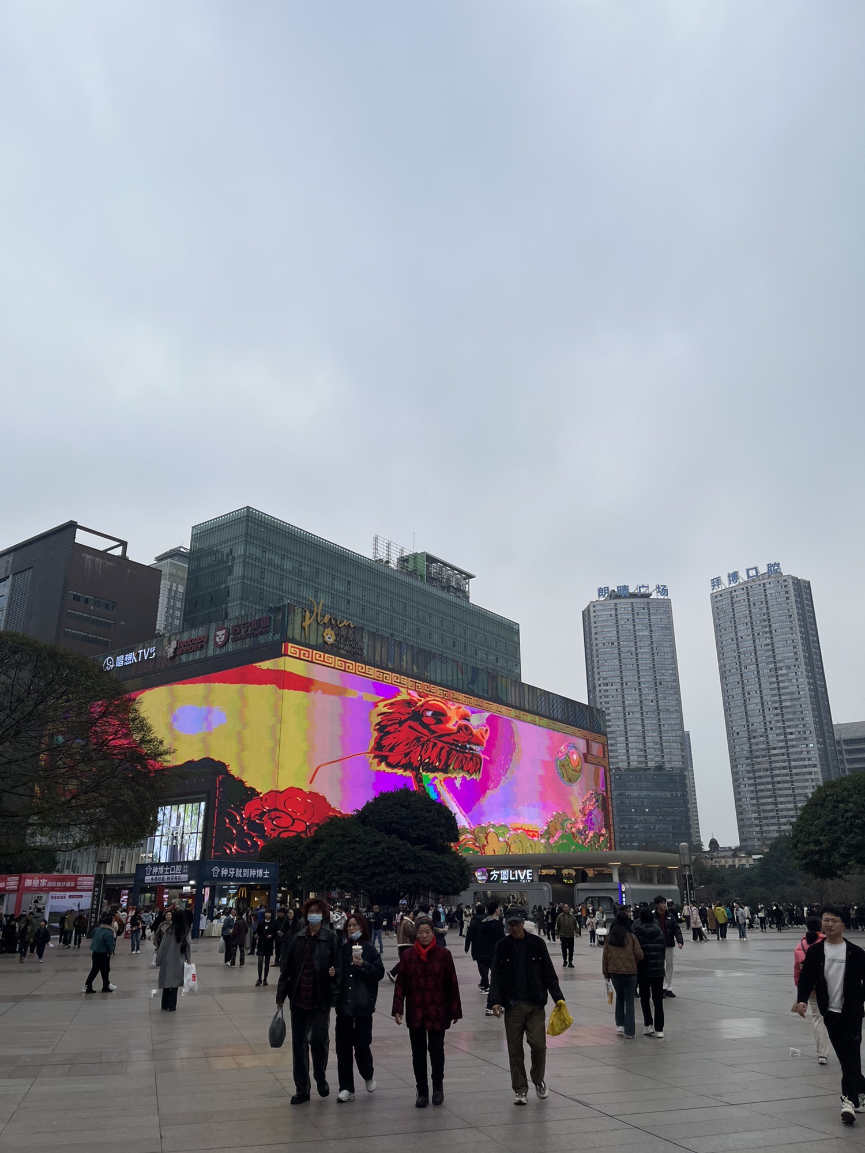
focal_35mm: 26
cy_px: 576
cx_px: 432
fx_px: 866
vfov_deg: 67.3
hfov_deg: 53.1
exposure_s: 1/1355
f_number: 1.6
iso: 50
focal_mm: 5.1
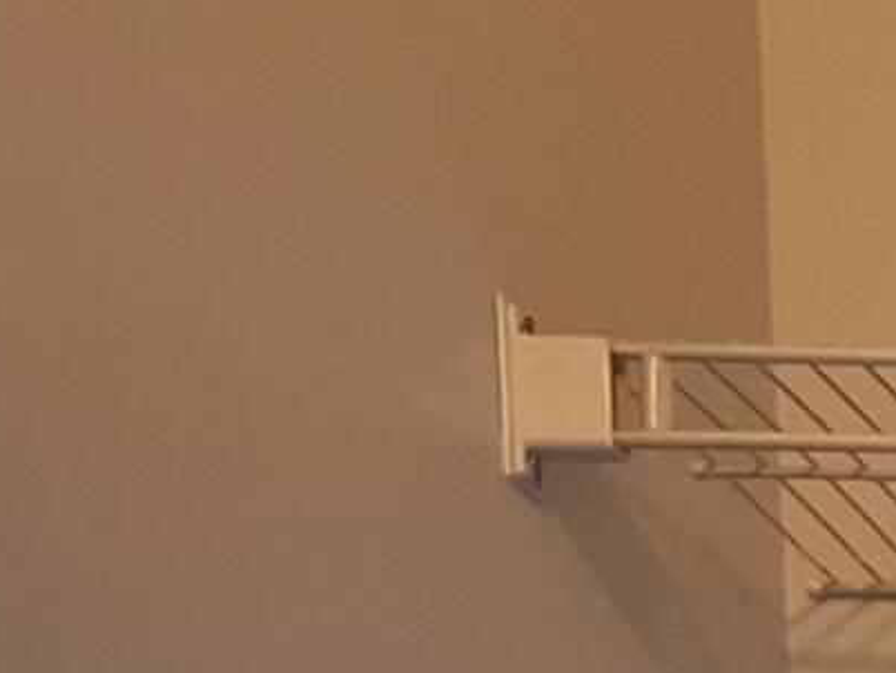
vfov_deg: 11.7
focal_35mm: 97
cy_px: 1740
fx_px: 2512
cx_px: 2173
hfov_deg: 13.9
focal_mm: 1.74
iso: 64
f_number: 2.2
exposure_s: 1/120
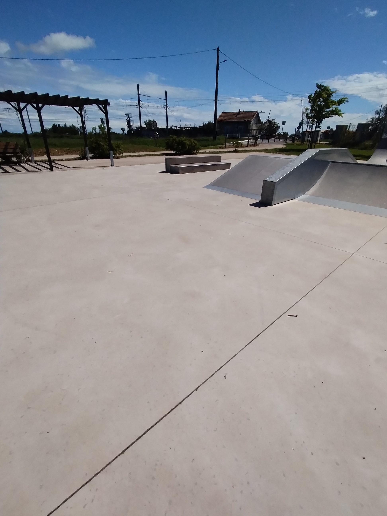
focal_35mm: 17
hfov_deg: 74.7
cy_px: 258
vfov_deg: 91.0
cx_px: 194
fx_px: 253
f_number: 2.2
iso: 100
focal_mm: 1.46
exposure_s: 1/2824
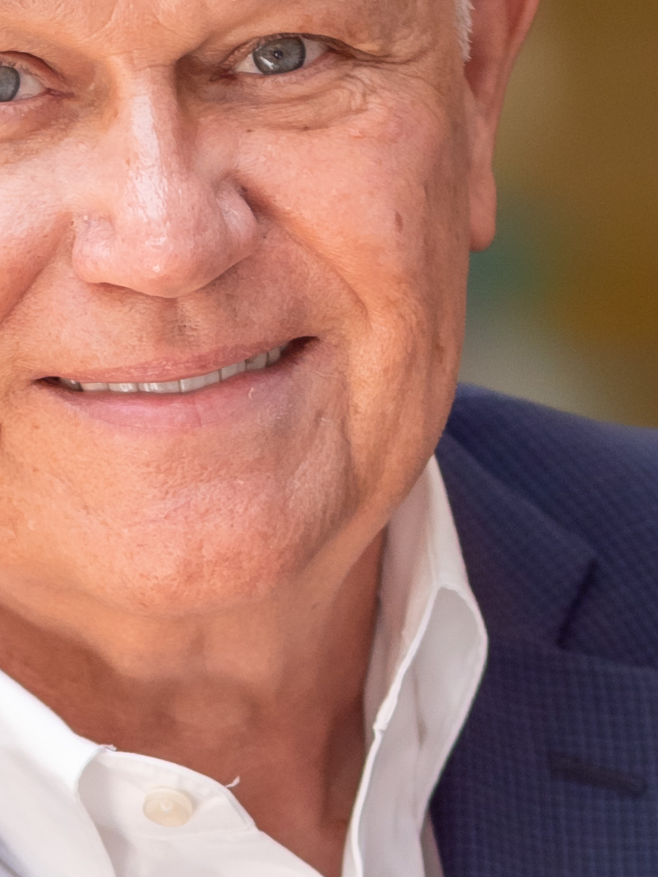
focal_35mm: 516
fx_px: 13075
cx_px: 249
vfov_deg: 3.8
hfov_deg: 2.9
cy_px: 1228
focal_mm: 56
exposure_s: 1/800
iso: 200
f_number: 1.4
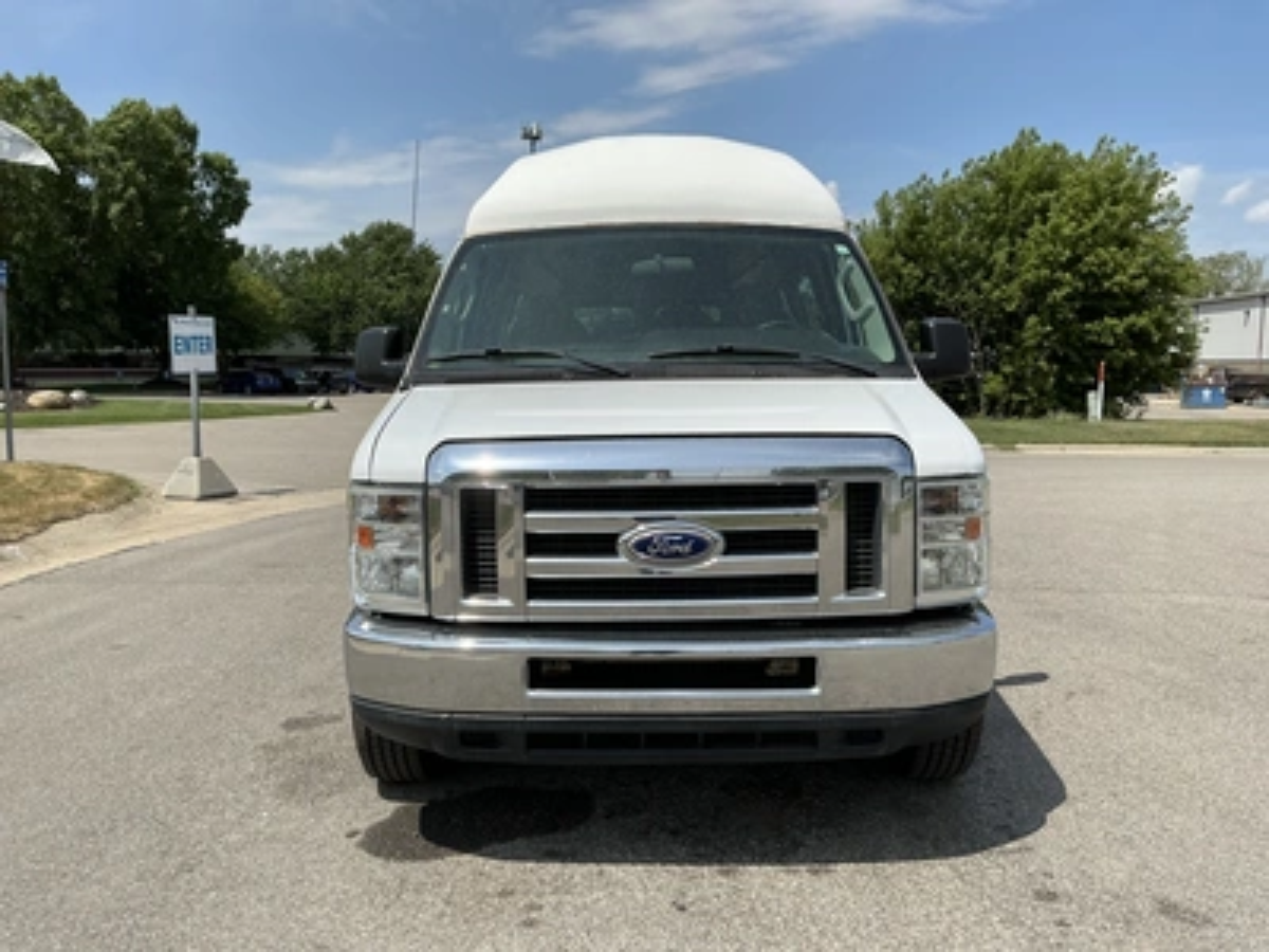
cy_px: 476
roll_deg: +1.9
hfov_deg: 63.4
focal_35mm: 28
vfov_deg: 49.7
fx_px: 1026
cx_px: 634
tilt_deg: -4.8
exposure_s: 1/2667
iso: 25
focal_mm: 3
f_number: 1.8
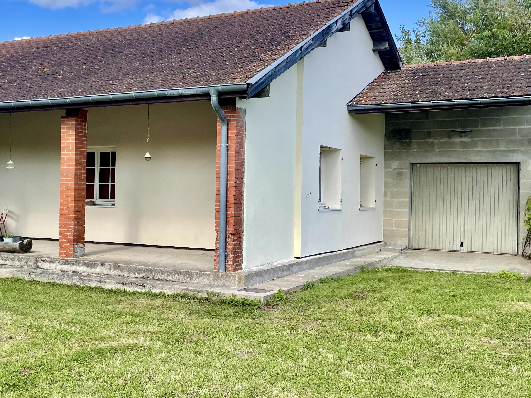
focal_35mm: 43
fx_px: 660
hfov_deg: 43.2
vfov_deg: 33.6
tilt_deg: +0.1
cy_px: 180
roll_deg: -1.3
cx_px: 176
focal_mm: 4.2
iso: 32
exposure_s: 1/1319
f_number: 1.6
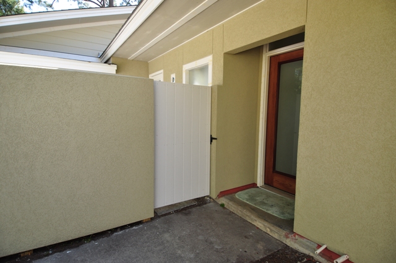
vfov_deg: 67.2
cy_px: 132
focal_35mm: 18
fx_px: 198
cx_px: 198
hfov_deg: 90.1
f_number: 4
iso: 200
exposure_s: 1/200
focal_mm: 12
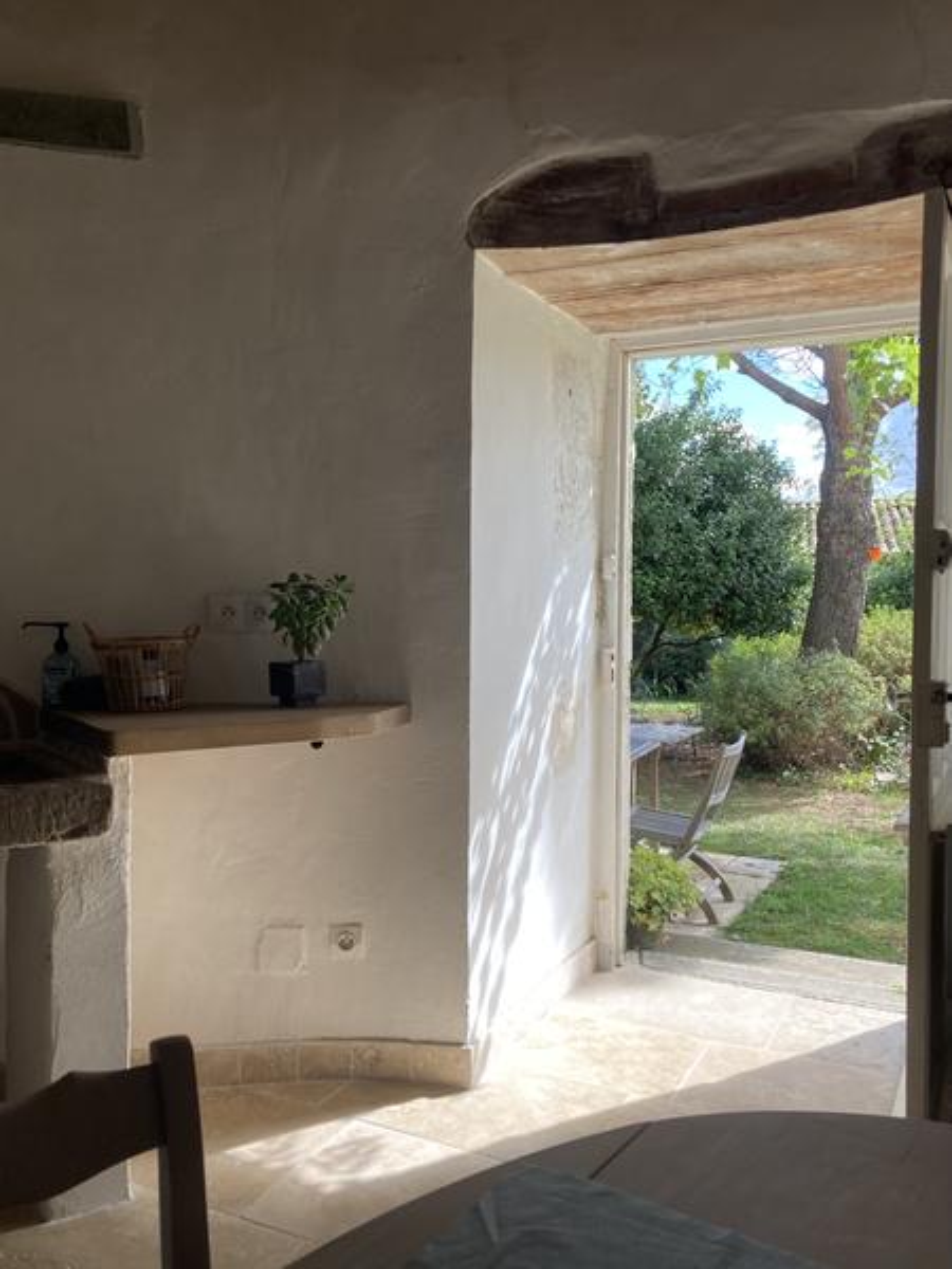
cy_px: 634
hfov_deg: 49.7
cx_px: 476
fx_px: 1027
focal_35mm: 28
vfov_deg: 63.4
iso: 20
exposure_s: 1/219
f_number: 1.8
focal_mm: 3.99
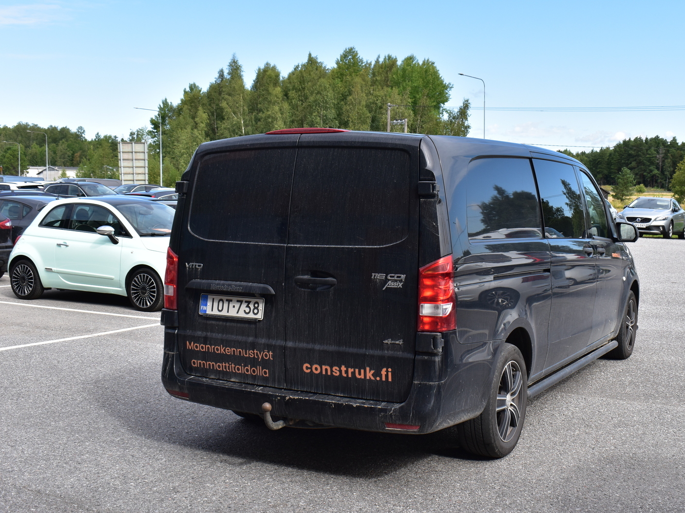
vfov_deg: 34.7
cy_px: 259
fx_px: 822
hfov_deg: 45.1
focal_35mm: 42
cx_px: 390
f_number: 11
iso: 400
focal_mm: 25
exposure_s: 1/350
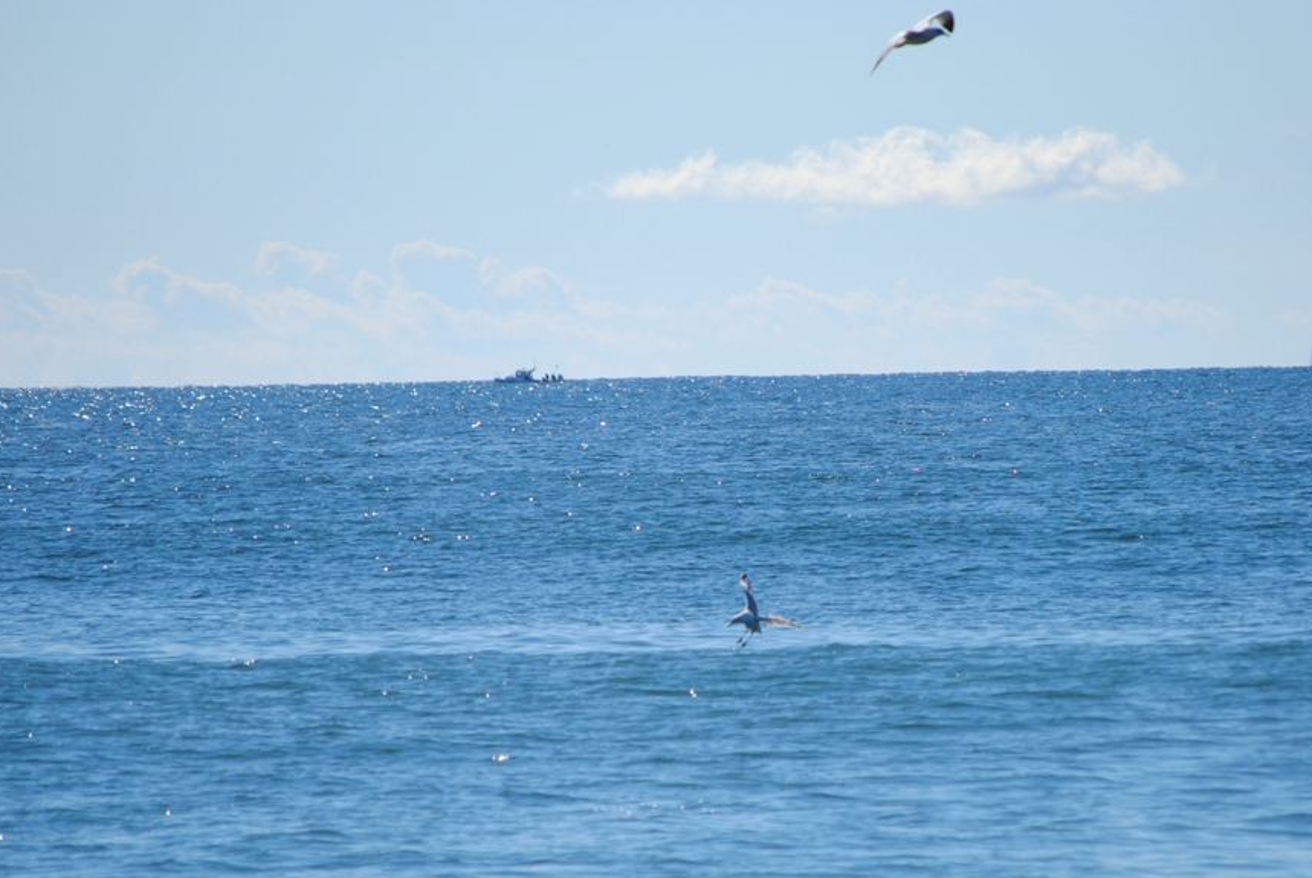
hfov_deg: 5.1
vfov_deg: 3.4
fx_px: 14814
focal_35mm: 406
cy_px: 567
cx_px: 718
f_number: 5.6
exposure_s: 1/1600
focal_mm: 200
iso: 200
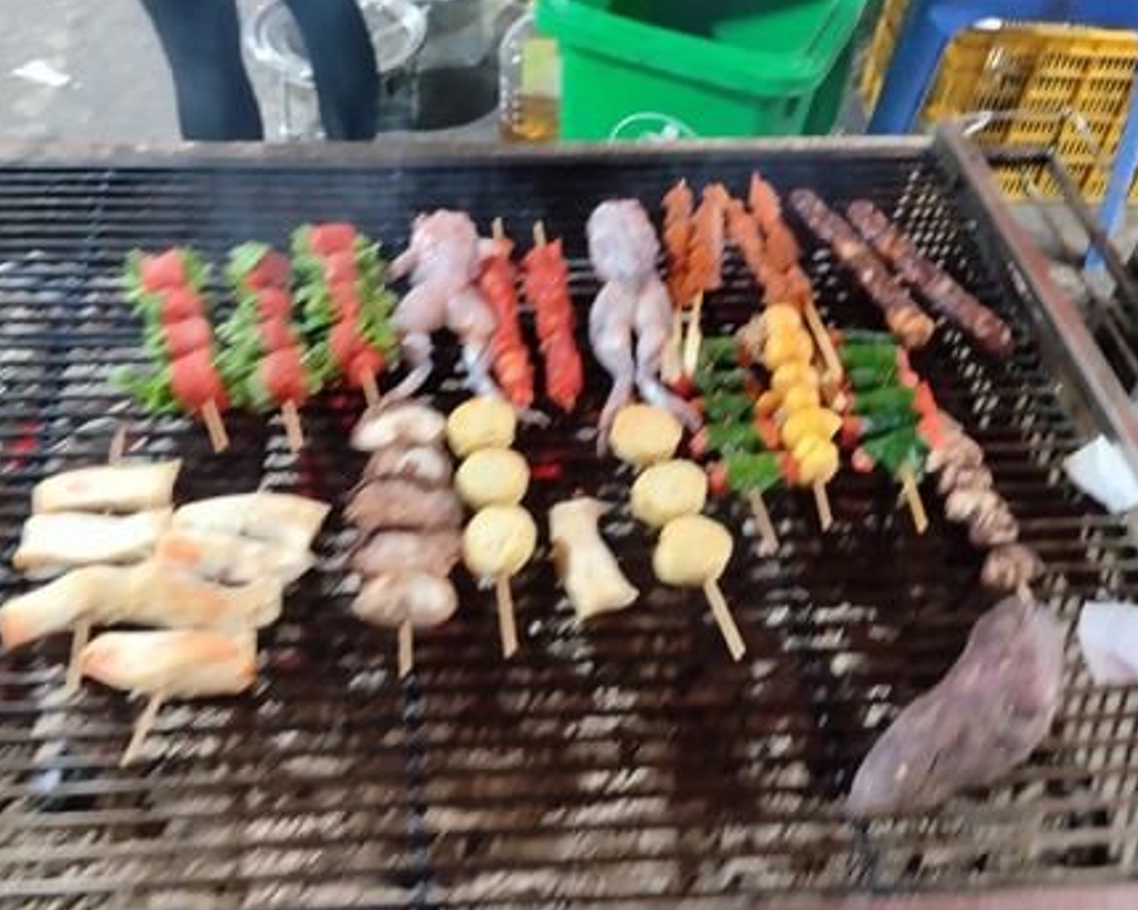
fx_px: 1111
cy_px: 439
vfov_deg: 44.5
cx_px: 517
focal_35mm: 33
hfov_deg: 54.2
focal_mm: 4.22
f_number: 1.8
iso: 200
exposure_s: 1/25
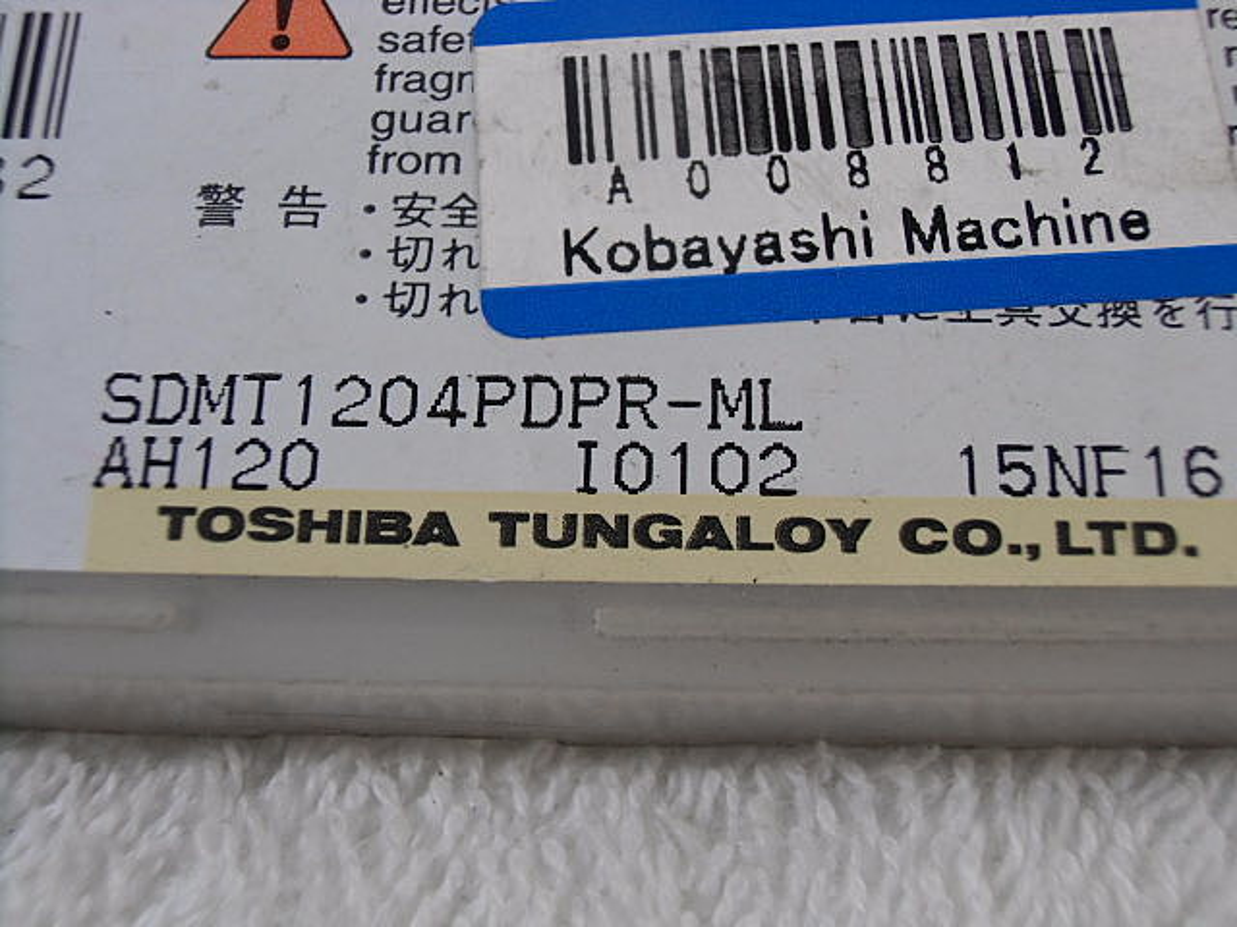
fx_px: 1680
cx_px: 618
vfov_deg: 30.9
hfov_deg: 40.4
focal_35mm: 47
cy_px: 464
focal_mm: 8.29
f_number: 4.2
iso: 200
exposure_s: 1/125
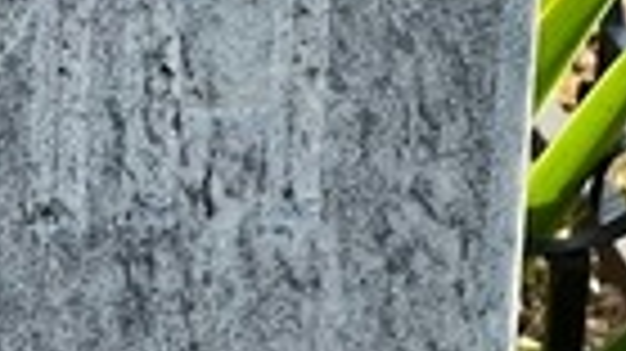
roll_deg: -0.3
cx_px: -743
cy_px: 706
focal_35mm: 484
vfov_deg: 2.5
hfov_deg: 4.4
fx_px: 8029
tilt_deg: -22.6
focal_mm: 9
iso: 32
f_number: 2.8
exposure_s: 1/183
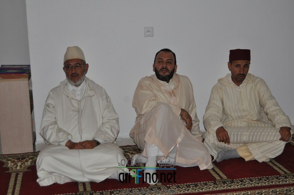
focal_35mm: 60
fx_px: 489
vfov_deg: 22.6
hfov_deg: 33.4
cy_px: 98
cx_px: 147
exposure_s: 1/60
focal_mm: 40
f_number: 5
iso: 800
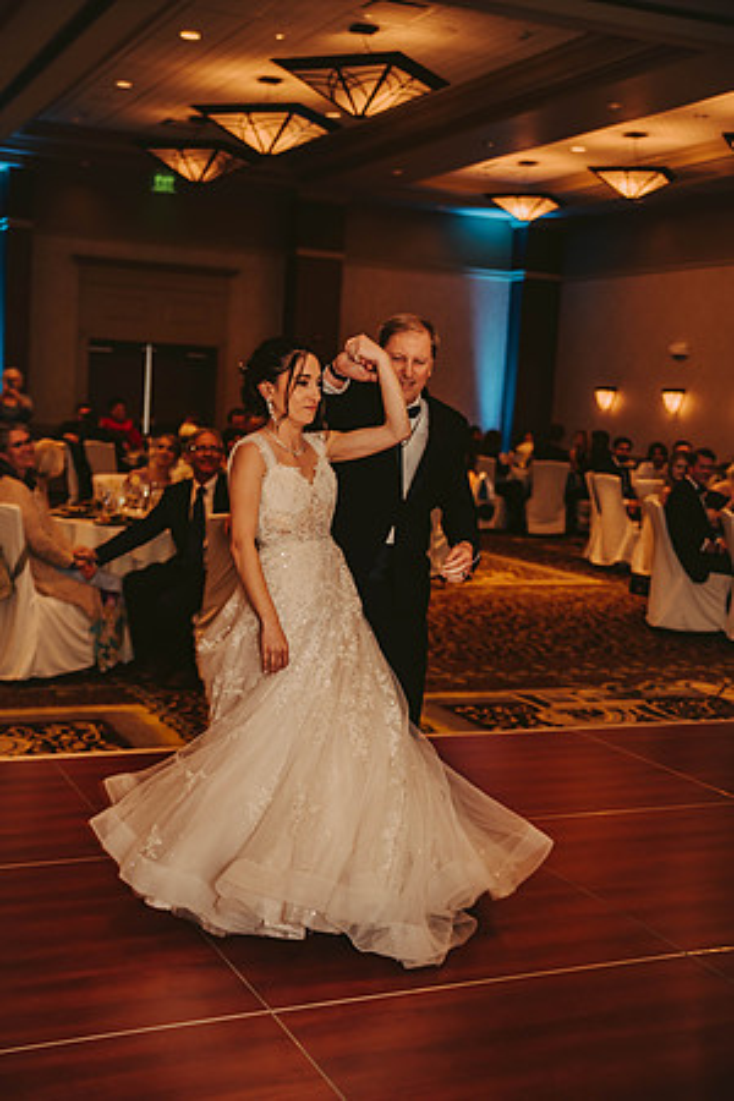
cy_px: 550
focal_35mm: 48
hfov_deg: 28.1
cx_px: 367
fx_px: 1468
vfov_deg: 41.1
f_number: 2.8
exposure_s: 1/60
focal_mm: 48
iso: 500
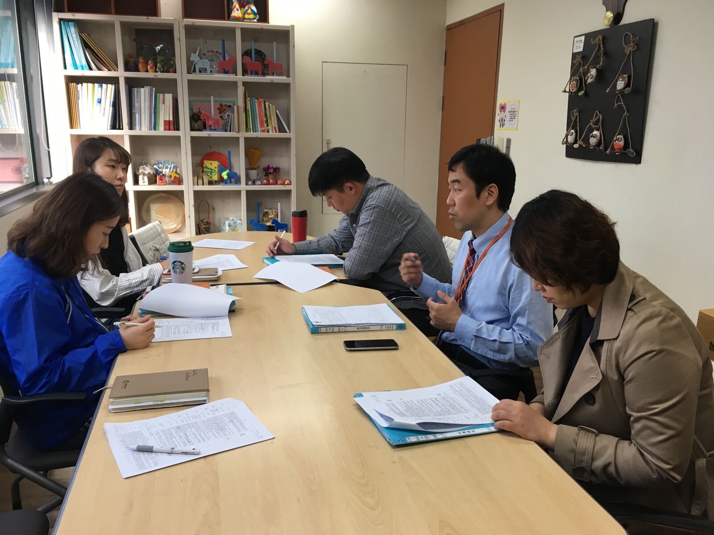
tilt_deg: -13.9
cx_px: 357
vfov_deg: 48.2
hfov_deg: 61.7
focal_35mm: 29
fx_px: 598
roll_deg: +0.2
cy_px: 268
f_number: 2.2
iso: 25
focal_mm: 4.15
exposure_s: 1/30
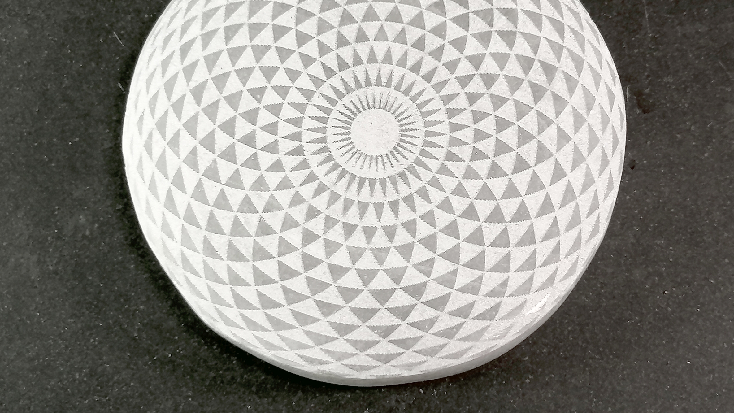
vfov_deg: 16.1
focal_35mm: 75
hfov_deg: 28.2
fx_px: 1460
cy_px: 158
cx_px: 363
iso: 64
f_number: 1.8
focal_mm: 4.75
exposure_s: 1/120
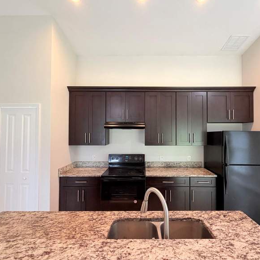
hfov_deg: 83.7
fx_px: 144
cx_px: 143
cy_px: 130
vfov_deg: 84.0
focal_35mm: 17
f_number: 2.2
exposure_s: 1/60
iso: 250
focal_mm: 2.22
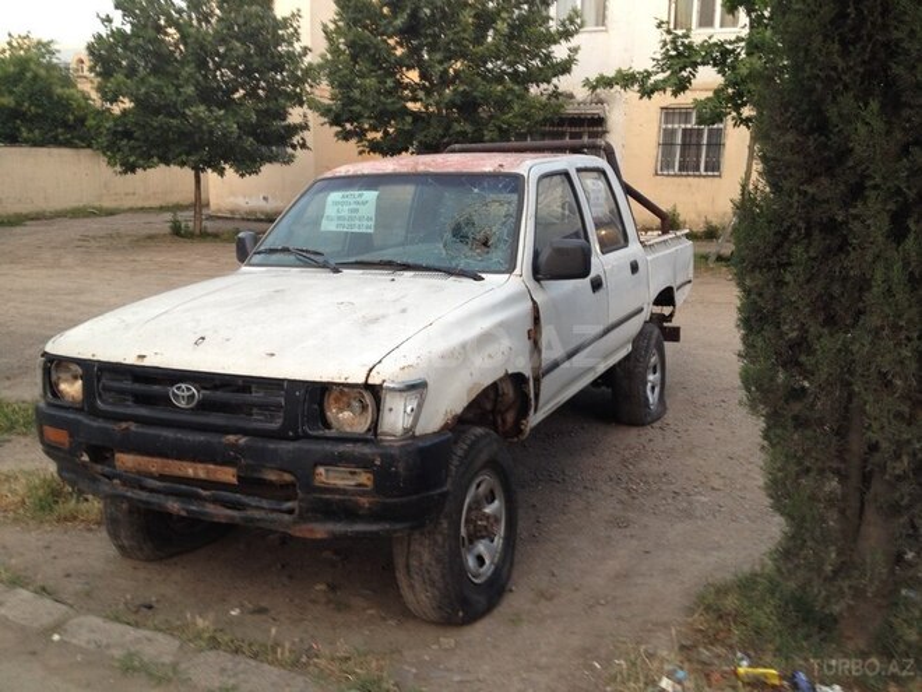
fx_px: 932
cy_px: 346
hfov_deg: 52.6
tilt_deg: -13.4
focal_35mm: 35
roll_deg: -1.1
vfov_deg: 40.7
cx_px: 461
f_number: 2.4
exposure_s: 1/24
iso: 50
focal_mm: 4.28
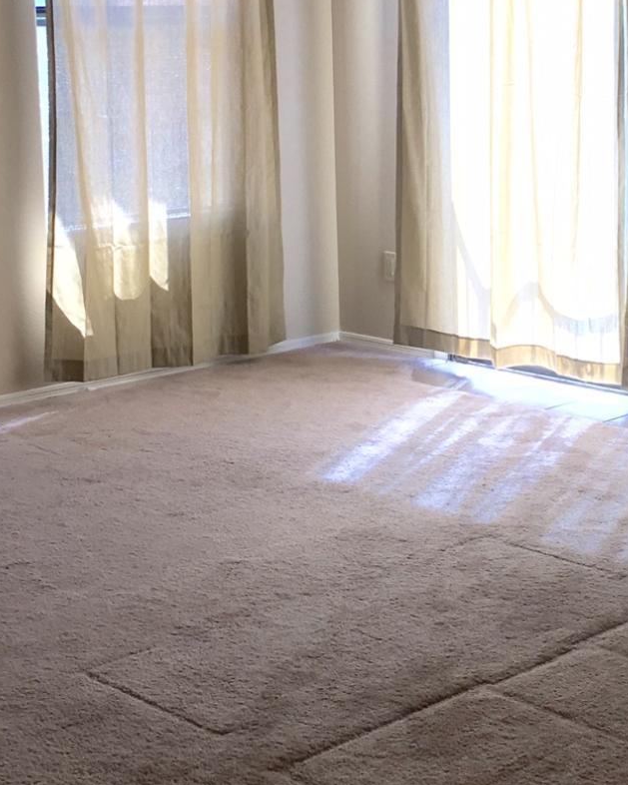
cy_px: 318
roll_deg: +0.5
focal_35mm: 72
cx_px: 456
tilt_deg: -9.2
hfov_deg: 21.1
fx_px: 1672
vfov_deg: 26.4
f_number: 2.2
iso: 25
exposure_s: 1/120
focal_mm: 4.15
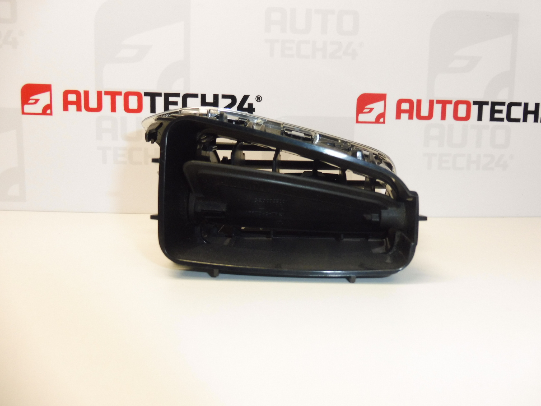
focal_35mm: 24
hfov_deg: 71.6
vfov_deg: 56.8
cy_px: 203
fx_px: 375
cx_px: 270
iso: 200
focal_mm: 4.3
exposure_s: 1/60
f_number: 3.5
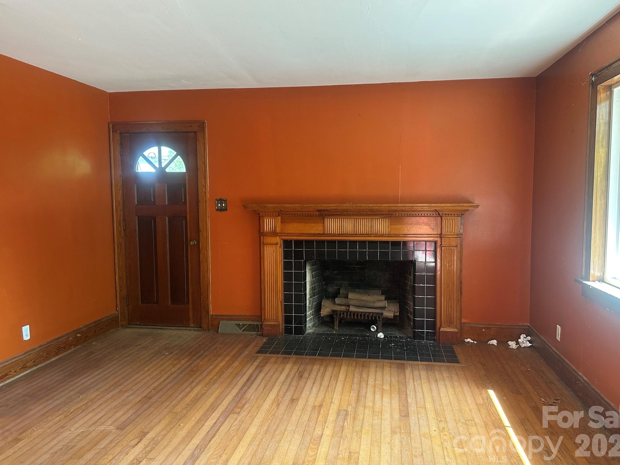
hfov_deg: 69.4
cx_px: 320
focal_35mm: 25
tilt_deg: -4.8
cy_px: 226
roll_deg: -0.4
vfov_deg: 54.9
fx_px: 448
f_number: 1.78
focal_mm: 6.86
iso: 250
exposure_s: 1/61
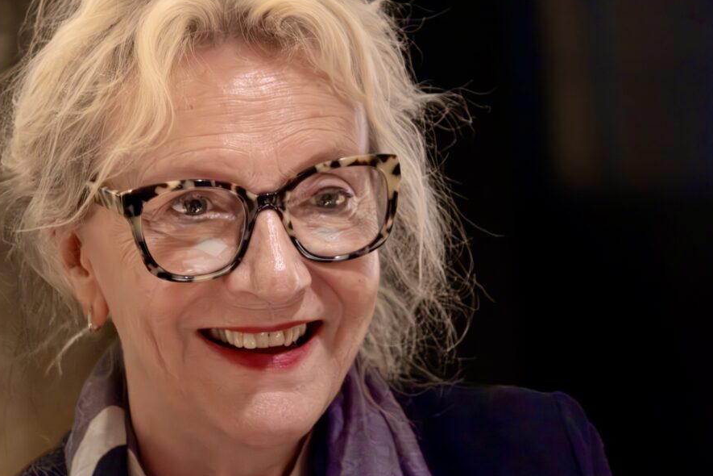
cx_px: 338
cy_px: 255
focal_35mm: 302
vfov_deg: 4.6
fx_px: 5981
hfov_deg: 6.8
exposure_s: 1/80
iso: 10000
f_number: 5.6
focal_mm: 174.3
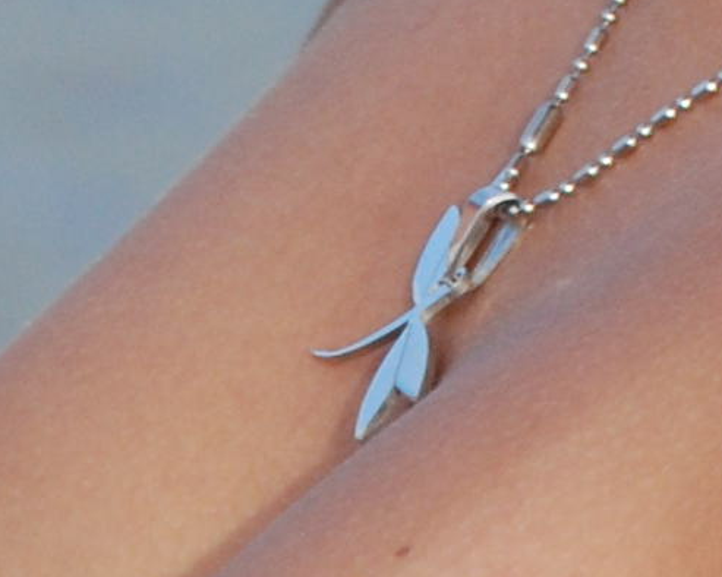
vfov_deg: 1.4
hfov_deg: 1.7
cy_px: -1259
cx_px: 1095
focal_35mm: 1108
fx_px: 23667
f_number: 14
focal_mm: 100
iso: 400
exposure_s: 1/125
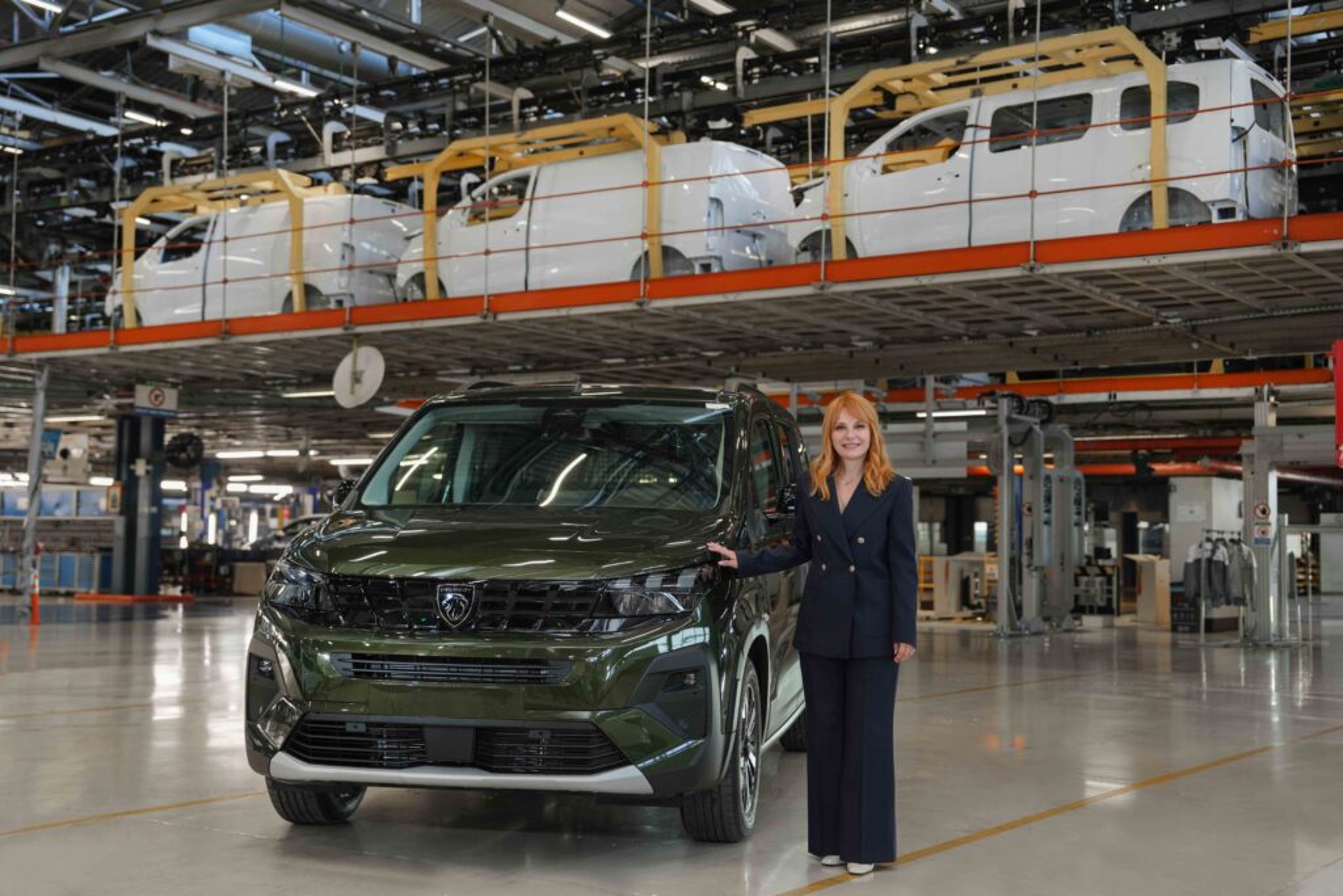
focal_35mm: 45
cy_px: 448
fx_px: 1679
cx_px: 672
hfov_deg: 43.6
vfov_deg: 29.9
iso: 640
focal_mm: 45
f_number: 2.8
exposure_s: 1/200
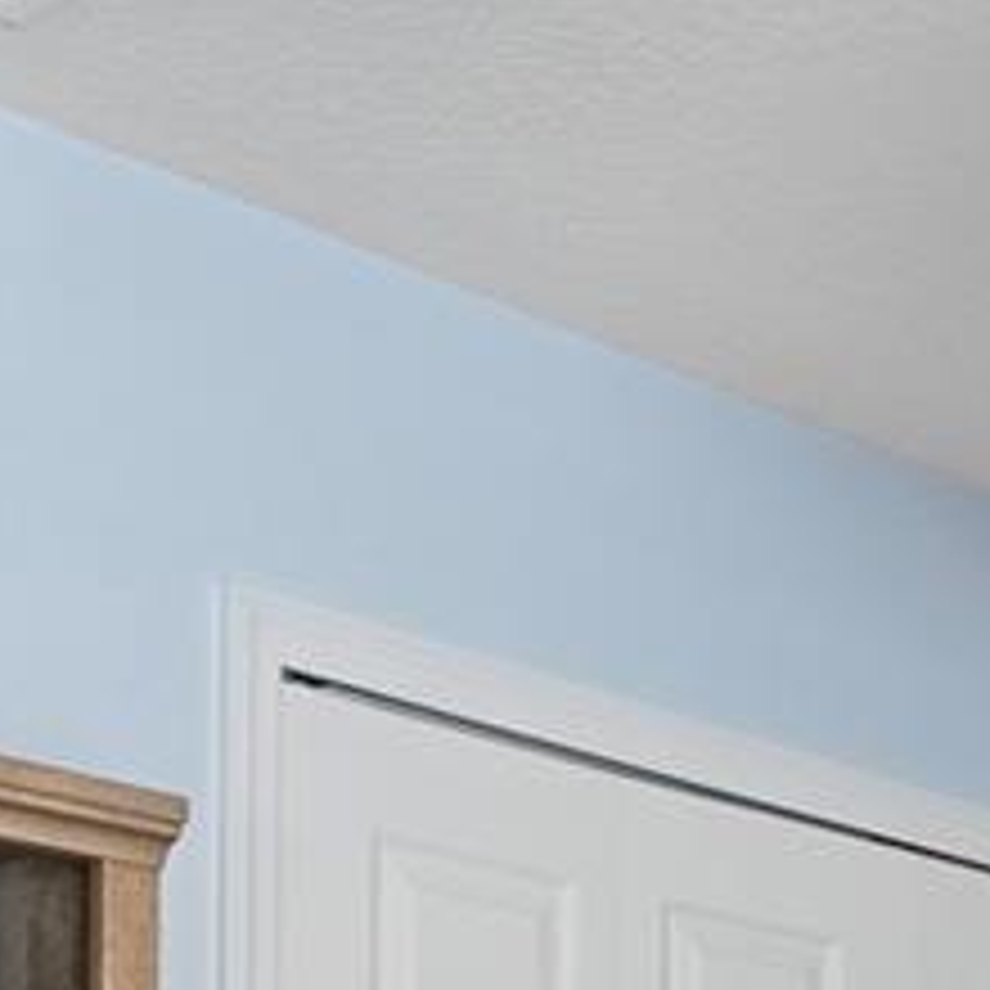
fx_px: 3203
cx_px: 1575
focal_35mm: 99
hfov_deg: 15.8
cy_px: 1678
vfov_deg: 15.5
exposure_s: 1/1.25
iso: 400
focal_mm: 16
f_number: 8
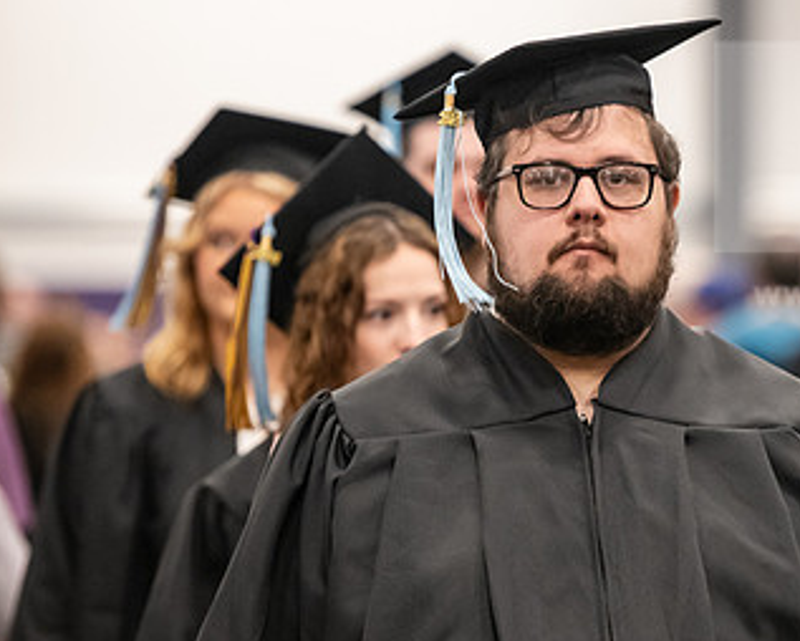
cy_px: 347
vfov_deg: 5.0
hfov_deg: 6.2
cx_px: 638
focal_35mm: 309
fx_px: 7321
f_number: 3.2
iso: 3200
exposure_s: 1/200
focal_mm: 180
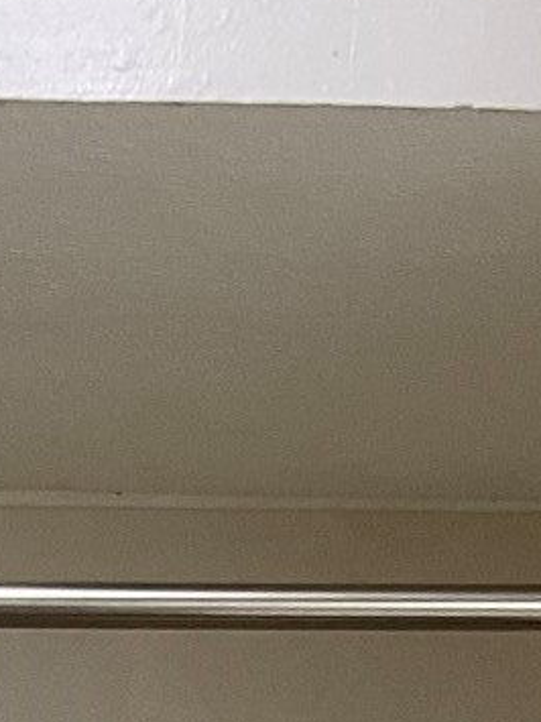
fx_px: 3274
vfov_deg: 10.4
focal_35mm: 157
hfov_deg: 9.4
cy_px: 1889
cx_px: -28
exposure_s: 1/60
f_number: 1.8
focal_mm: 3
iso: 40
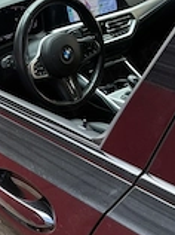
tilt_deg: -25.5
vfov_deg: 29.4
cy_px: 94
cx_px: 28
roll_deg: +1.1
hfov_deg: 21.8
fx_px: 446
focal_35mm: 66
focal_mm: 5.96
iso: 64
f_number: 1.6
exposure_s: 1/310
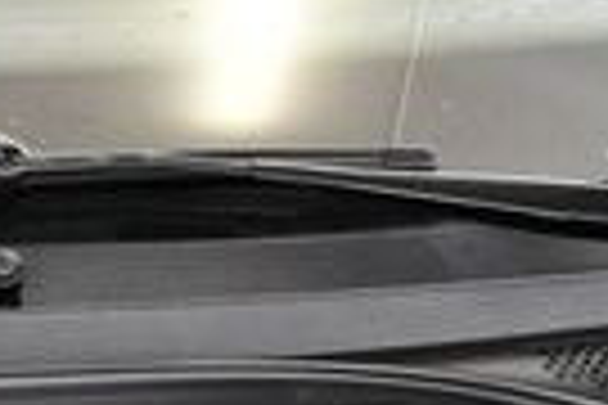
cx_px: -207
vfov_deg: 7.6
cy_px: 914
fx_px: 2888
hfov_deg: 11.7
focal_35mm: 171
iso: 3200
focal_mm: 18
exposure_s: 1/125
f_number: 3.5
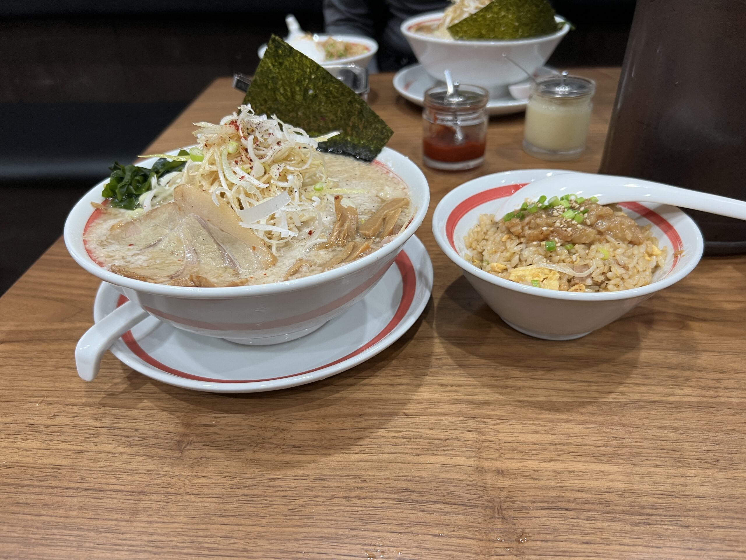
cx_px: 373
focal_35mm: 26
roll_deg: +1.9
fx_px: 560
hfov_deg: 67.3
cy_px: 280
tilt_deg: -35.3
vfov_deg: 53.1
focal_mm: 5.7
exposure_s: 1/50
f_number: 1.5
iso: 80
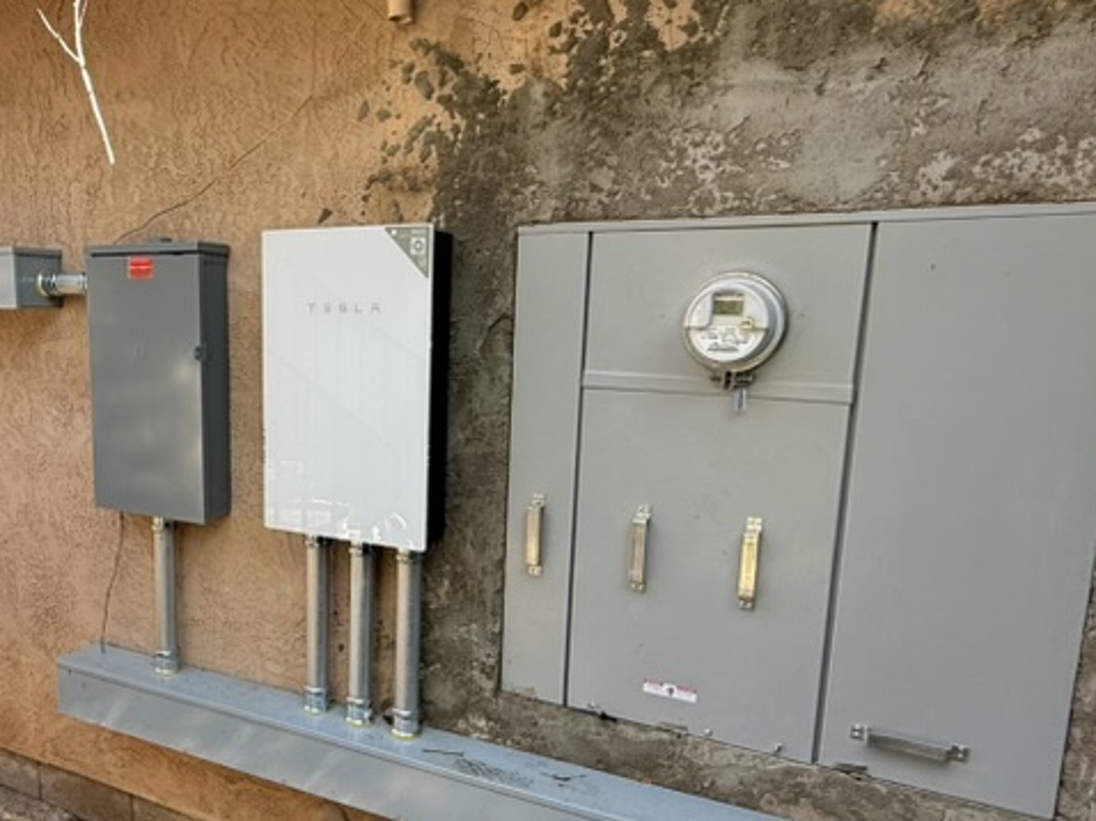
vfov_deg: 46.6
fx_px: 949
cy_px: 479
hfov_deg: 58.4
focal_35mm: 30
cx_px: 351
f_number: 2.2
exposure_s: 1/183
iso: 64
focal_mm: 2.22
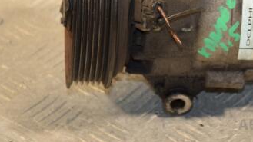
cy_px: -9
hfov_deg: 9.4
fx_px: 1536
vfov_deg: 5.3
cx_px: 224
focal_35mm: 229
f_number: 5.3
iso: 800
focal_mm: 80
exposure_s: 1/125
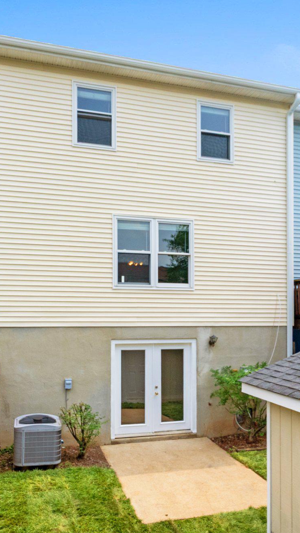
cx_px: 124
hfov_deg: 44.2
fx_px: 368
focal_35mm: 26
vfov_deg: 71.9
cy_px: 263
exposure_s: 1/1250
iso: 800
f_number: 8
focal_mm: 16
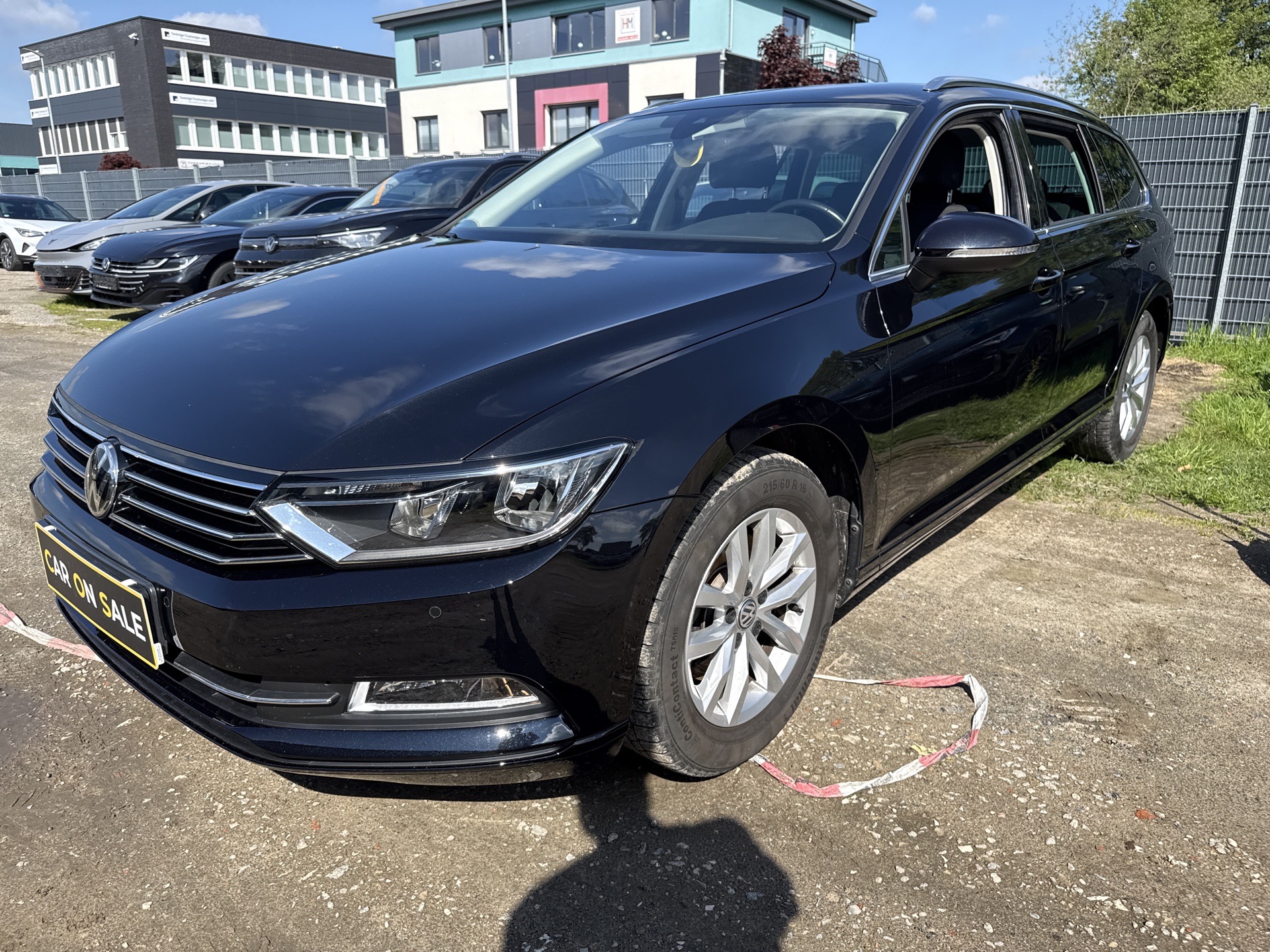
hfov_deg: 71.6
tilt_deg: -17.7
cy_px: 476
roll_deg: +0.9
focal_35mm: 24
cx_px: 635
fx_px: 881
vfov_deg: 56.8
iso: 80
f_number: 1.78
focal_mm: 6.76
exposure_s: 1/2611
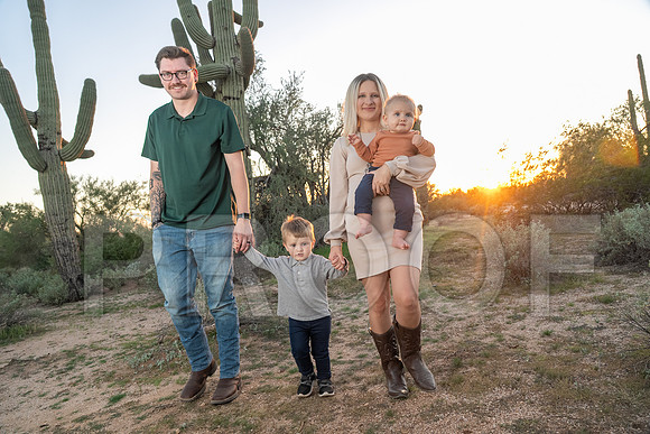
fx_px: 433
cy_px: 217
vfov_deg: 53.2
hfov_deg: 73.7
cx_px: 325
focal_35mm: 24
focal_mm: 24
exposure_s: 1/160
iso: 640
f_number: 5
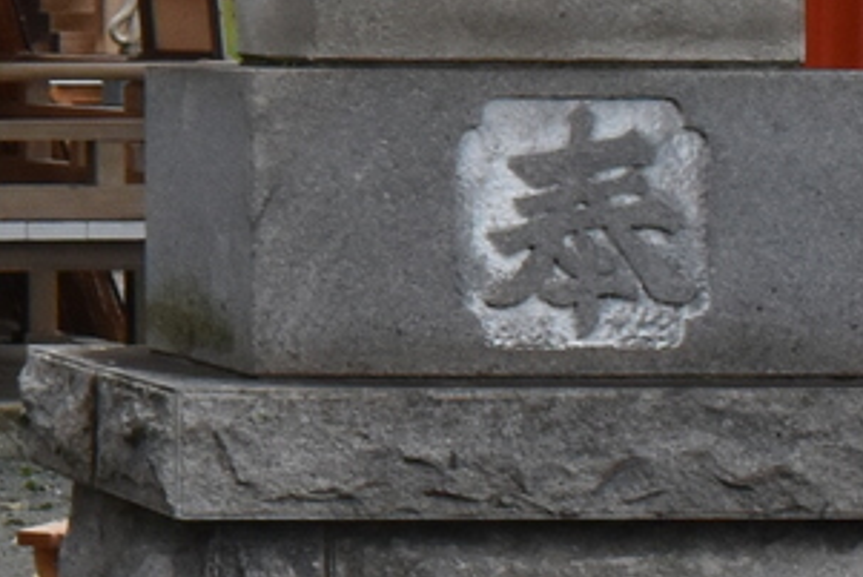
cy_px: -182
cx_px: -1207
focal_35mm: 209
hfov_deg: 8.9
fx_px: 5020
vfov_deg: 6.5
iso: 400
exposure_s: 1/160
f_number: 13
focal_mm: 21
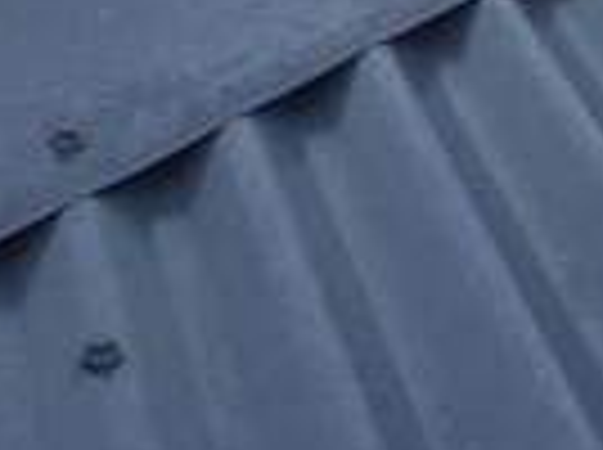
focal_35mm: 139
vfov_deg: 9.5
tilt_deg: -4.3
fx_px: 2417
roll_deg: +0.4
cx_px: 315
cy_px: -603
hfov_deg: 14.2
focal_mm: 4.15
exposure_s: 1/1261
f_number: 2.2
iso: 25
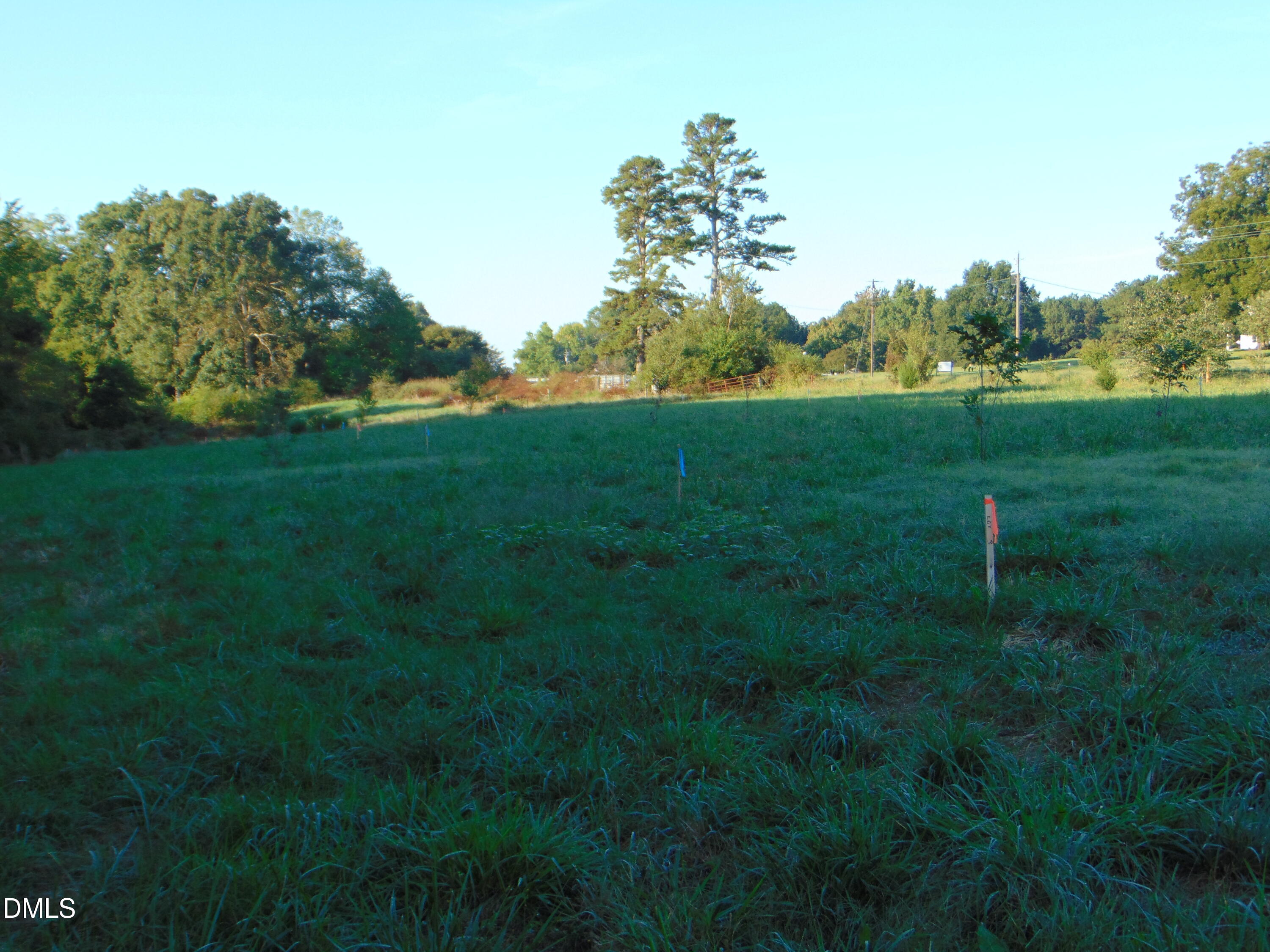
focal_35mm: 42
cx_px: 635
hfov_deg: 44.8
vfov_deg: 34.3
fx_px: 1541
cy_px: 476
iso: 80
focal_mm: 7.6
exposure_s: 1/250
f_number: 3.3
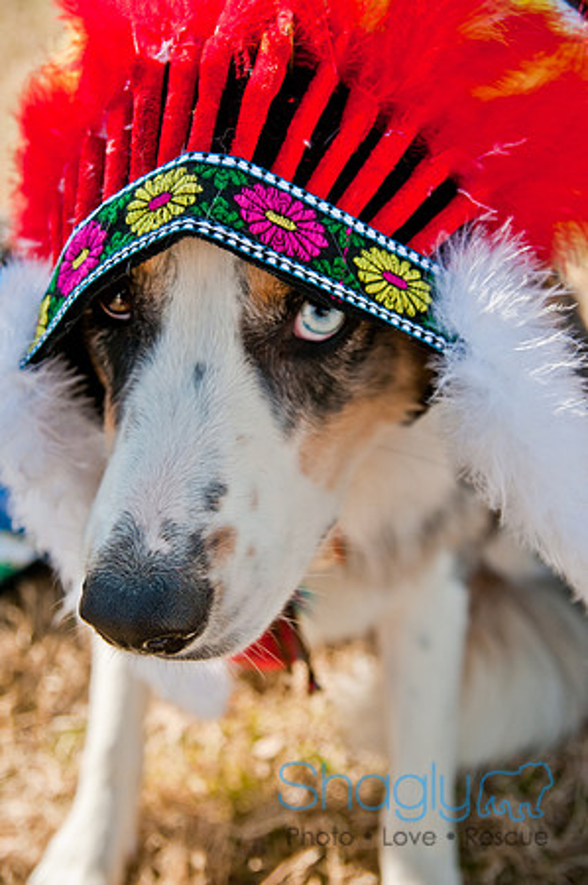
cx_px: 294
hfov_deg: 28.0
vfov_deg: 41.2
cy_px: 442
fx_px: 1179
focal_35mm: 48
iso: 200
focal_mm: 32
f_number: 4
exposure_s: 1/800
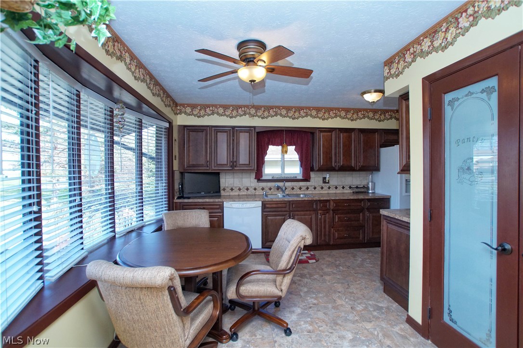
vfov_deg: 72.0
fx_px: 239
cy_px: 174
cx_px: 262
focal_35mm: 16
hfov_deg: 95.0
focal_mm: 11
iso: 800
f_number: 4.5
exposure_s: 1/160
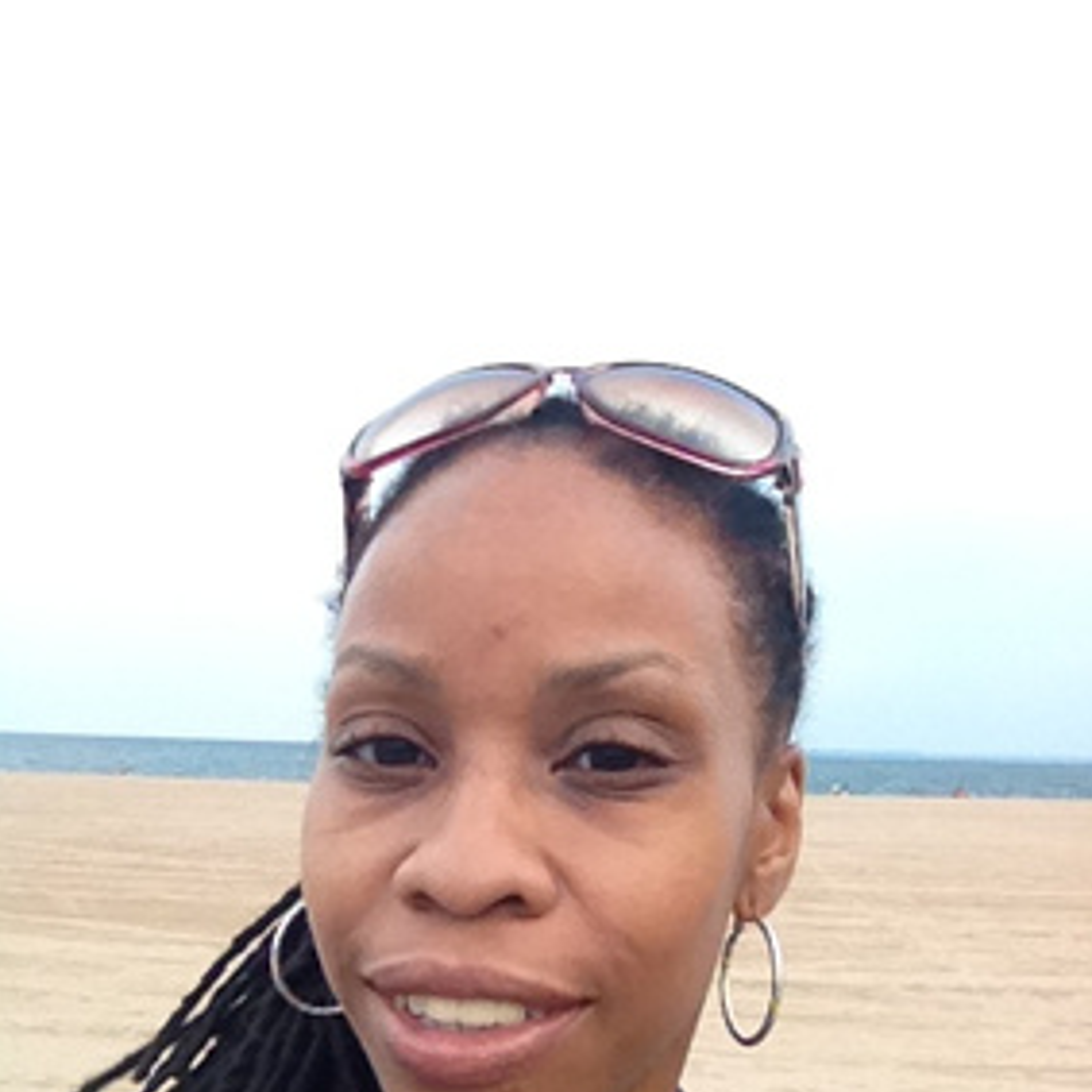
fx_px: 1499
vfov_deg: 39.9
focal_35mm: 42
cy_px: 652
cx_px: 540
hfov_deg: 40.0
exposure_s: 1/175
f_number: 2.4
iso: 250
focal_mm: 1.85
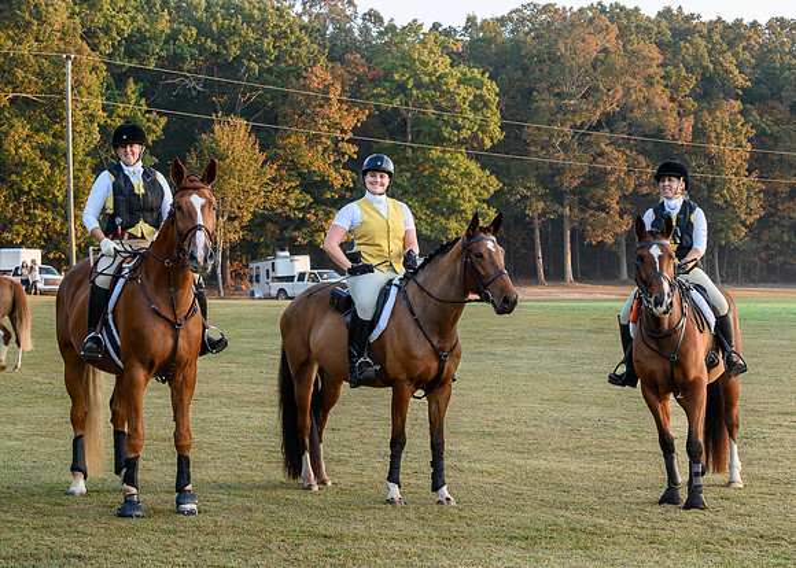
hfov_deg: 25.1
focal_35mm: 79
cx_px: 395
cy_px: 282
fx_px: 1788
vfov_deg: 18.1
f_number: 8
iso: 1000
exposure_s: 1/80
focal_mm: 50
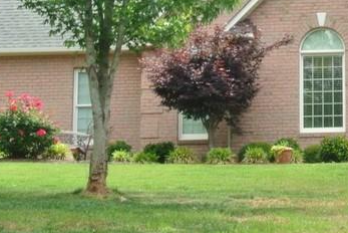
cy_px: 31
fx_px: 1422
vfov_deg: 9.3
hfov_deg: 13.6
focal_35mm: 147
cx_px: 390
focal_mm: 18.9
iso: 400
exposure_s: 1/60
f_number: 16
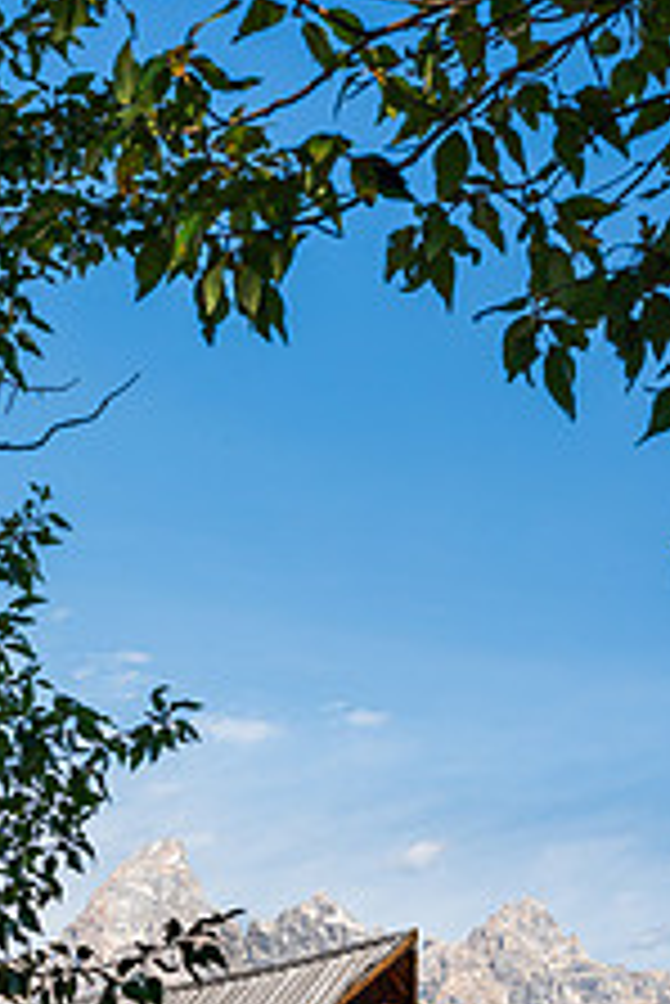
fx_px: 2815
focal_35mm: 101
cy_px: 819
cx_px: 148
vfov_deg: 20.0
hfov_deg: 13.5
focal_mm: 50
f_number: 13
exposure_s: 1/100
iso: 200
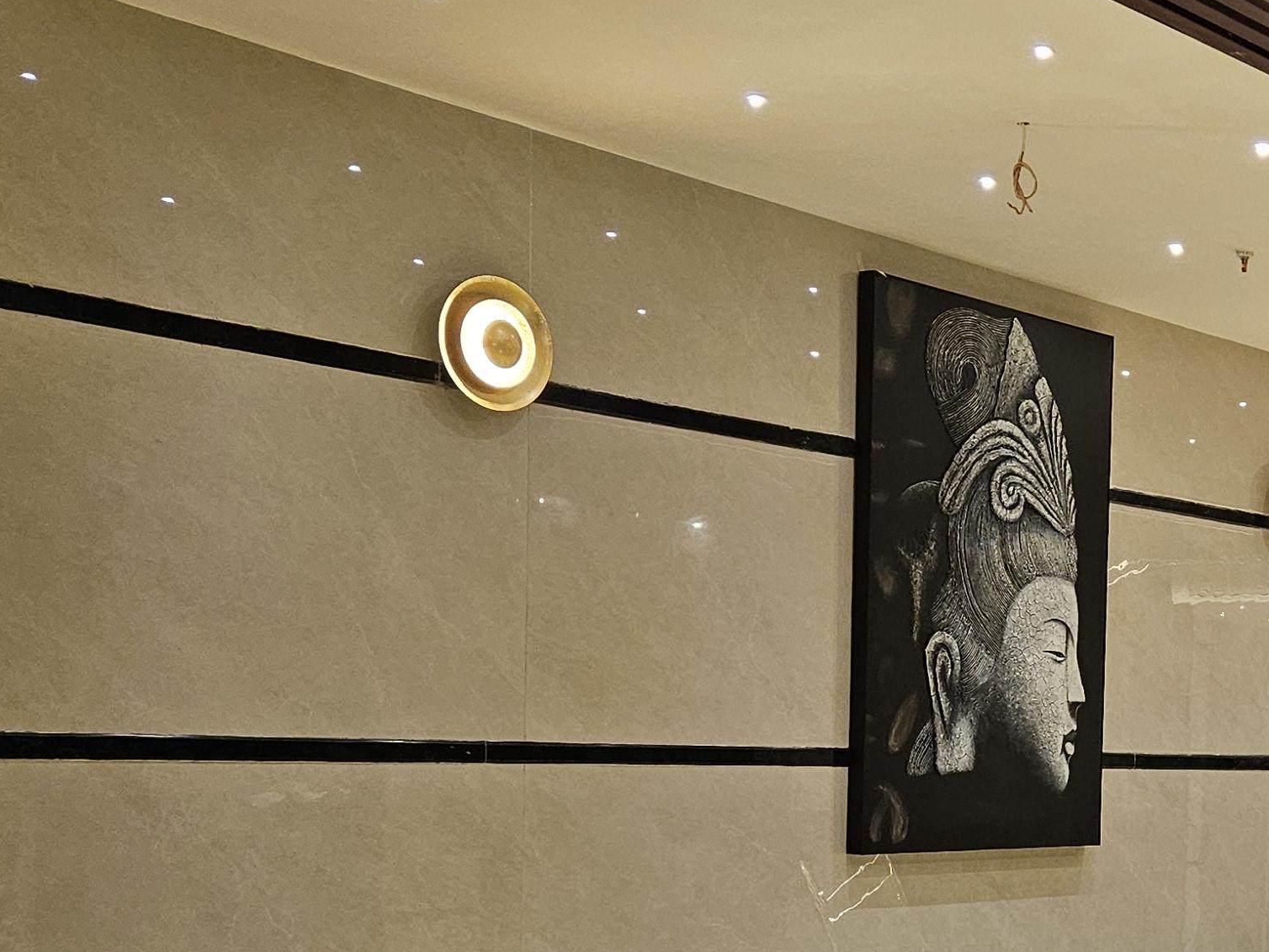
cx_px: 1301
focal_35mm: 61
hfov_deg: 29.4
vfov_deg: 23.5
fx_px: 2236
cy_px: 823
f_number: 1.8
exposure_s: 1/100
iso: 320
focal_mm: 5.4
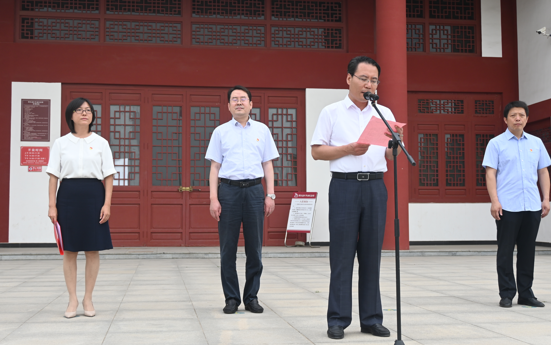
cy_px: 173
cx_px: 276
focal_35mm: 48
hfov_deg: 41.6
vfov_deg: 26.7
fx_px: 725
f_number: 5.6
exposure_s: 1/250
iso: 200
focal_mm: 31.5
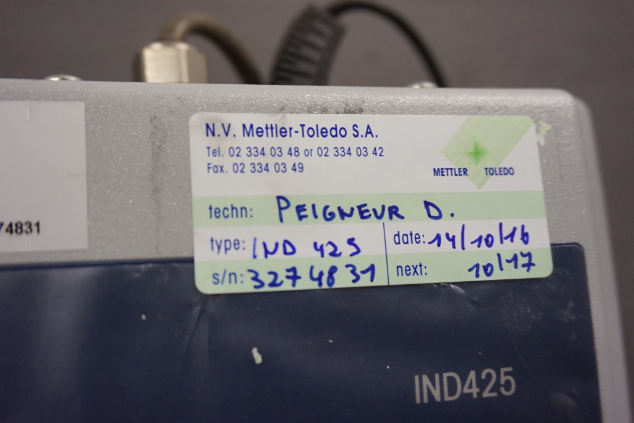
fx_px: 687
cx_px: 317
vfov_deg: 34.2
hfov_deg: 49.5
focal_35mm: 39
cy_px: 212
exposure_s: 1/60
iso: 800
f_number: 4.5
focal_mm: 26
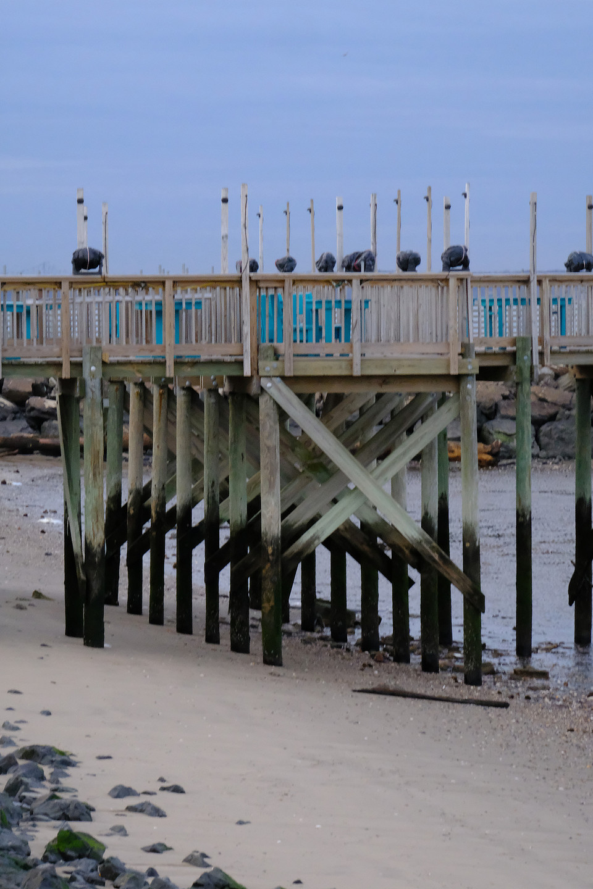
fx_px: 5510
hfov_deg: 6.2
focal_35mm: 223
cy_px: 444
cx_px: 296
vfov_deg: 9.2
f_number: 20
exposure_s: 1/56
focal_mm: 148.5
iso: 6400
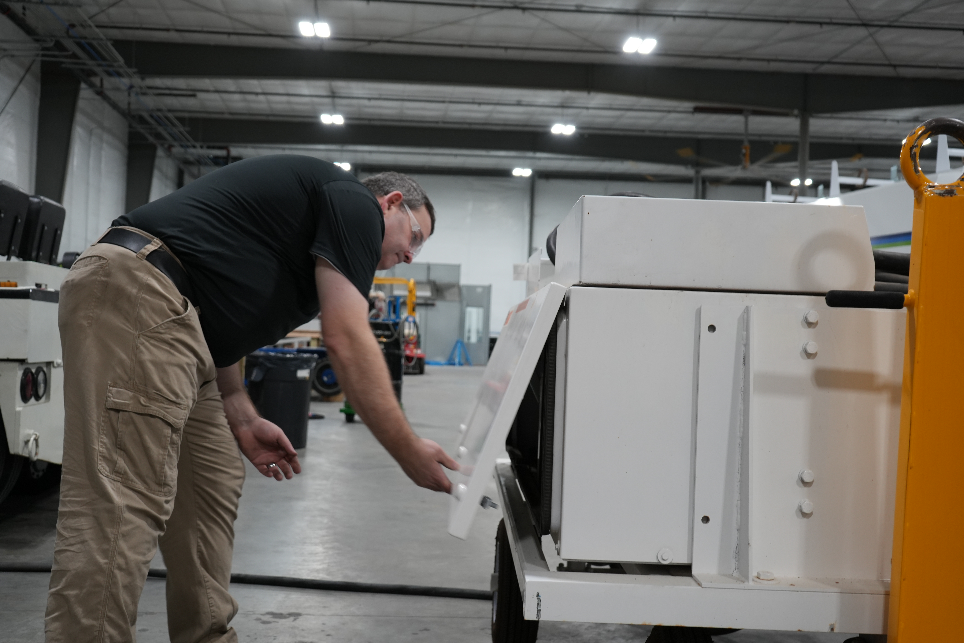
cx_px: 482
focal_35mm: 37
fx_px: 991
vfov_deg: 35.9
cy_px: 322
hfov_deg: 51.9
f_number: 5.6
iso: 800
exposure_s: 1/40
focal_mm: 37
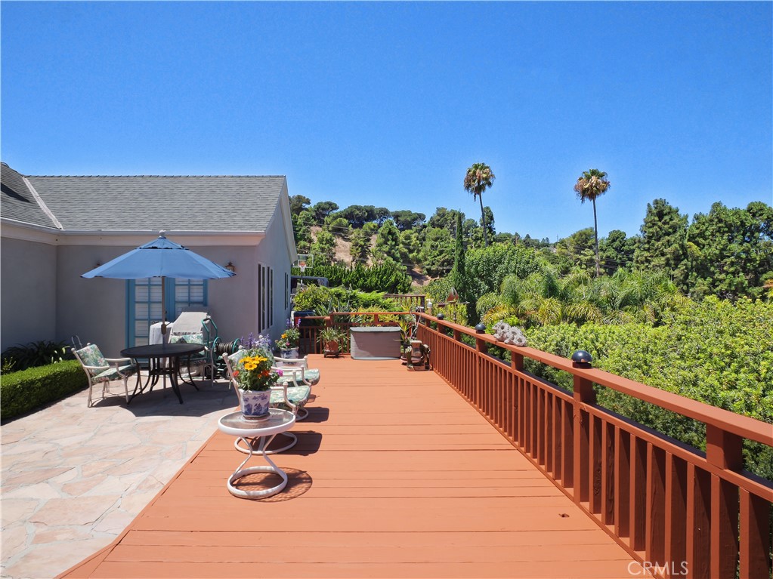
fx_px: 402
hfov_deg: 87.8
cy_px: 290
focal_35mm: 18
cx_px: 386
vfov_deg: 71.6
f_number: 14
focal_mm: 9
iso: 200
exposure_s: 1/125
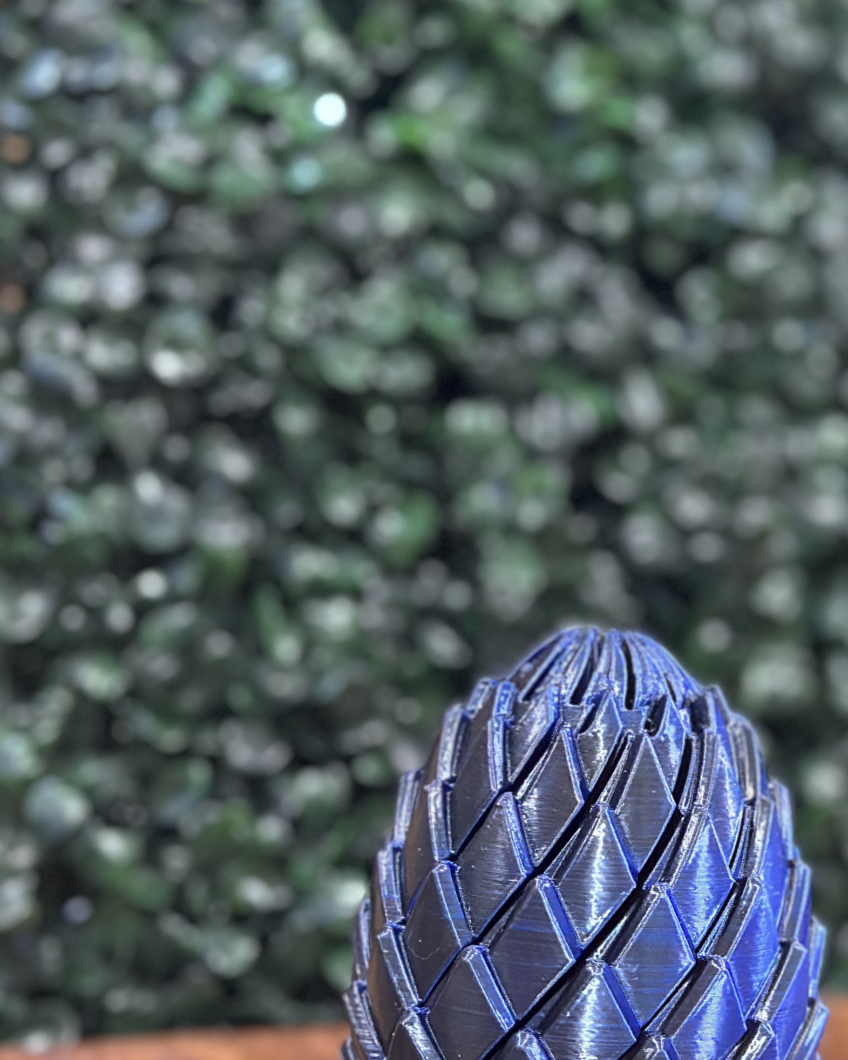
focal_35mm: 83
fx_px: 2604
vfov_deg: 23.0
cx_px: 632
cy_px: 454
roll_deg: -2.7
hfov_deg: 18.4
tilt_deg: -0.6
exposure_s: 1/33
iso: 640
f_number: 1.78
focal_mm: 6.86
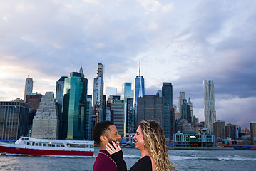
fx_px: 299
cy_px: 88
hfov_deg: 46.4
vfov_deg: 31.9
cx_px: 126
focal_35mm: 42
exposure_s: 1/200
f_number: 4
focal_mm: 26
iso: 250
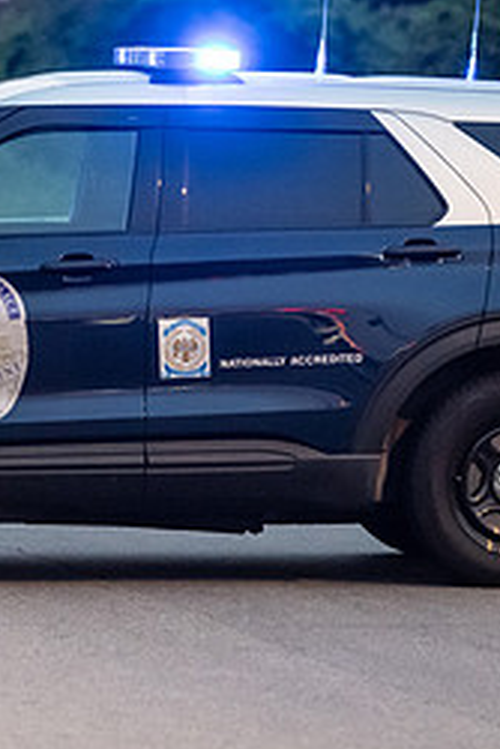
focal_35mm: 401
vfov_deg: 5.1
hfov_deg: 3.4
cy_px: 319
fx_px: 8342
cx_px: 68
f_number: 2.8
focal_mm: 145
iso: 8000
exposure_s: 1/200
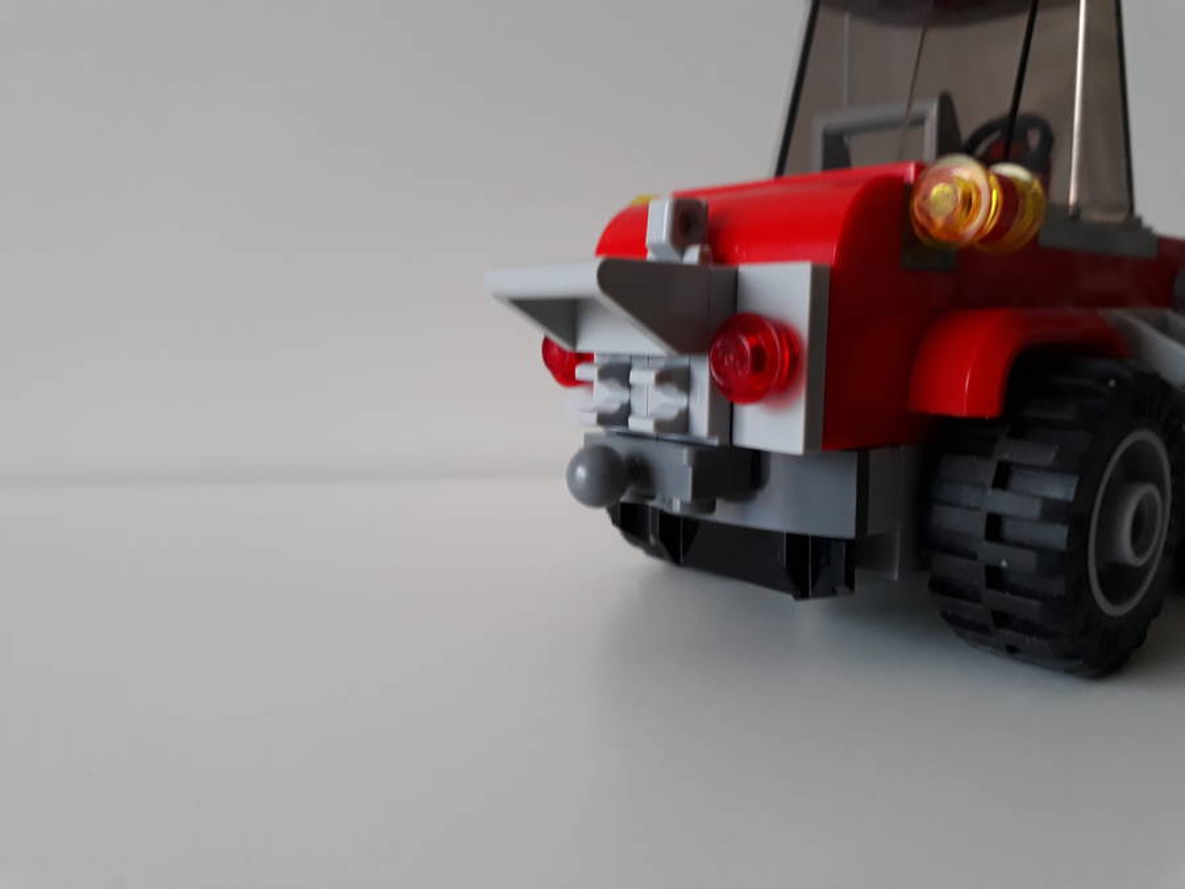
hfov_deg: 65.3
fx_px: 924
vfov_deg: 51.4
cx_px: 592
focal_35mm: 27
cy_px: 444
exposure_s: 1/25
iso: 200
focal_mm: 3.6
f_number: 1.9
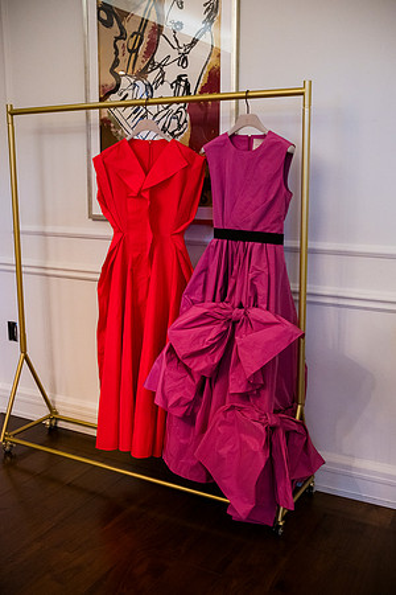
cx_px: 198
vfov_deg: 54.4
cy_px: 298
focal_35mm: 35
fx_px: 577
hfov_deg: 37.9
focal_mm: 35
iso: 3600
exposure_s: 1/160
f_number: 3.2
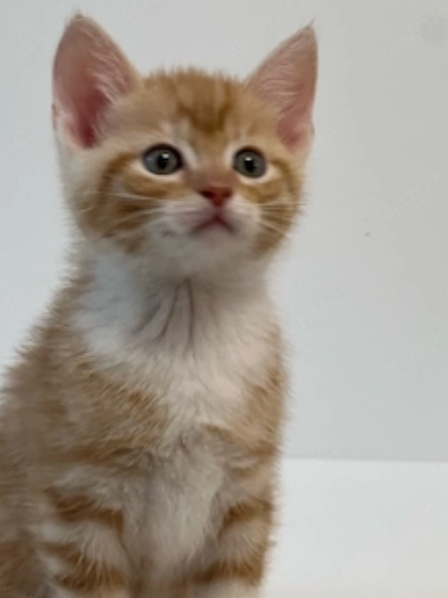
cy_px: 356
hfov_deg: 13.9
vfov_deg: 18.5
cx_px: 171
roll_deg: +0.4
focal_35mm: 106
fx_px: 1830
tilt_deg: -10.1
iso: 200
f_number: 2.8
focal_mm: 9
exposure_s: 1/50
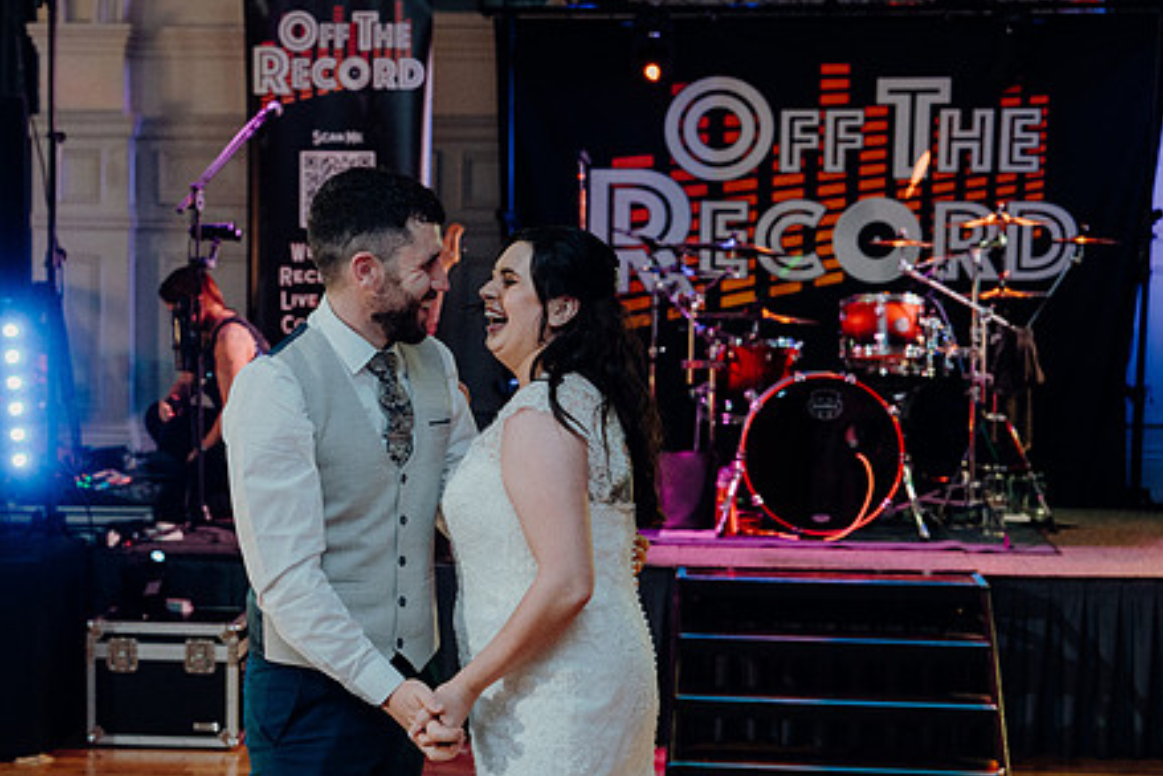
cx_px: 487
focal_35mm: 70
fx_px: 2262
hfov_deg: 28.8
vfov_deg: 19.5
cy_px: 444
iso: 2500
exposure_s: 1/200
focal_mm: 53
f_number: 3.5
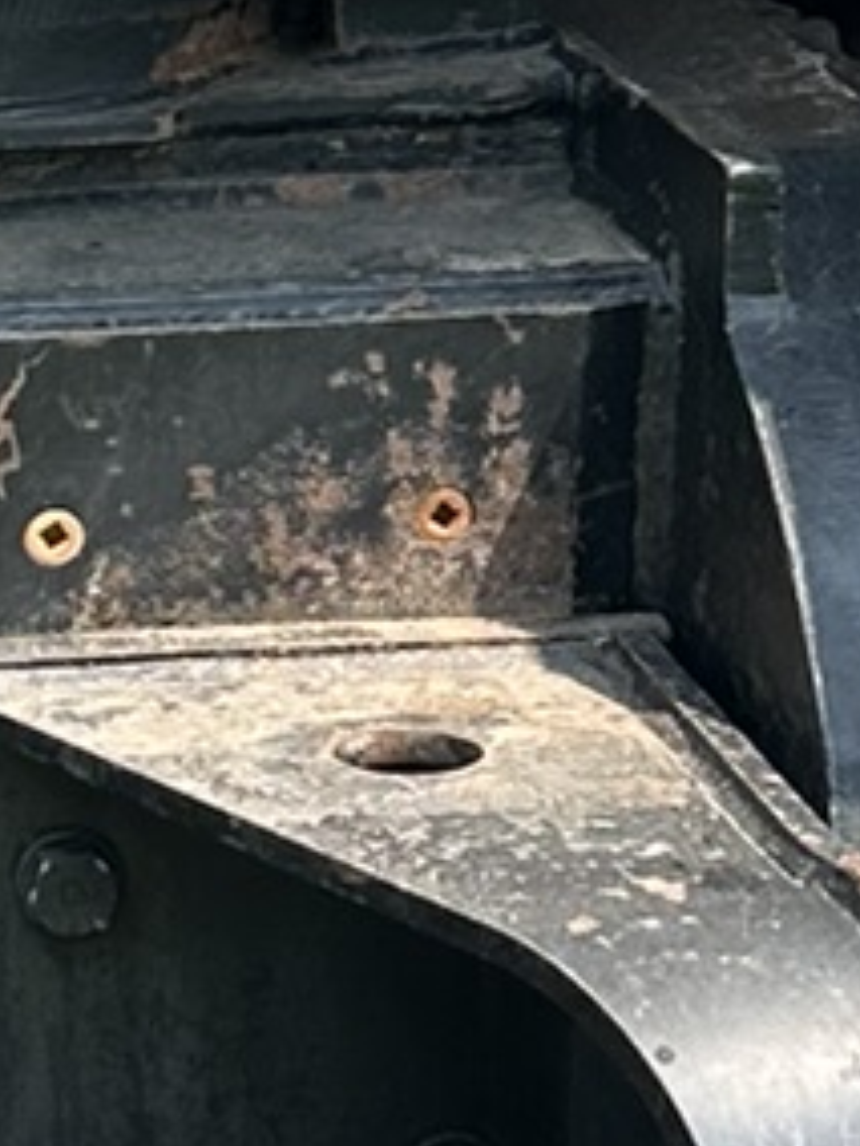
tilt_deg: -15.2
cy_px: 634
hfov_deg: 8.3
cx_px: -626
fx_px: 5731
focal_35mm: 173
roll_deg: +1.7
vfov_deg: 11.4
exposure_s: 1/1433
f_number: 1.78
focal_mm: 6.86
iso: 80
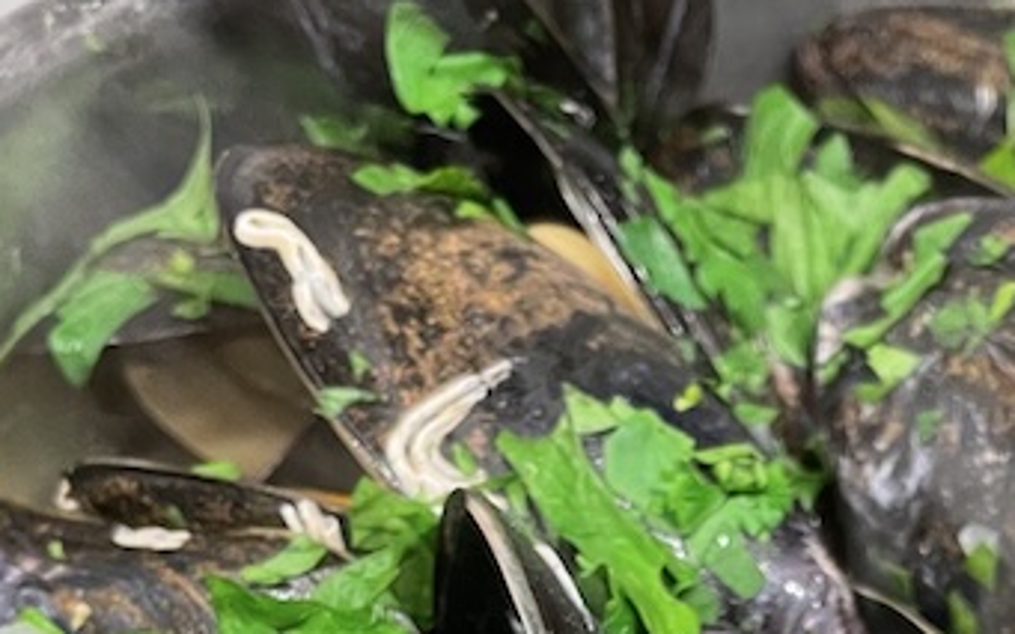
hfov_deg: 28.4
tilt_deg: -52.3
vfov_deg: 16.4
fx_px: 1936
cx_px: 887
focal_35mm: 70
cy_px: 1037
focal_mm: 4.2
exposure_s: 1/50
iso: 160
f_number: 1.6
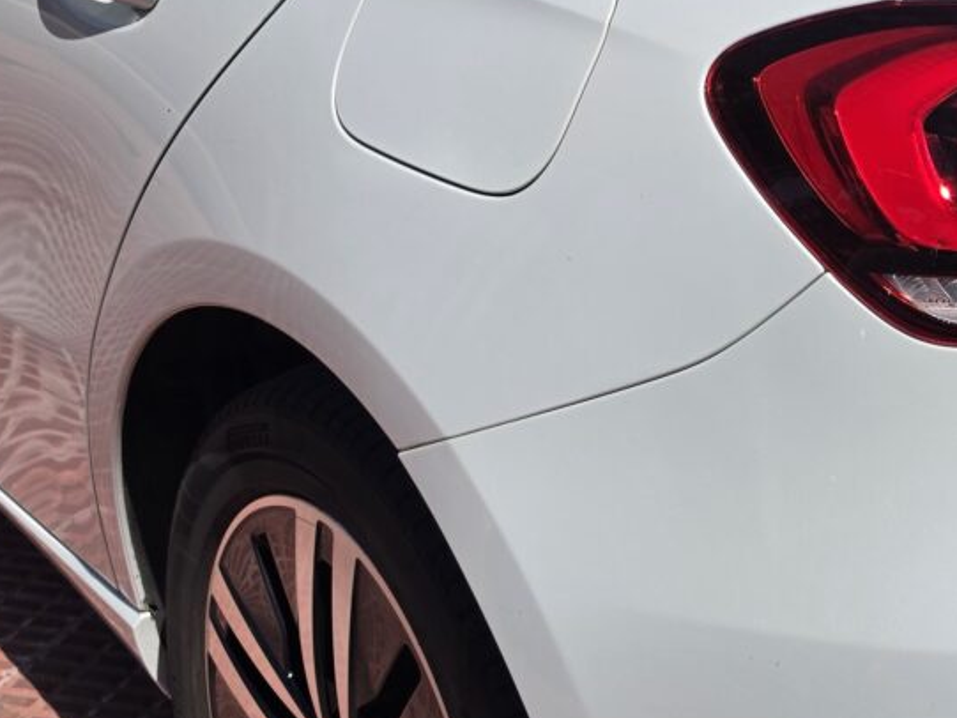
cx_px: 853
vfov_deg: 21.6
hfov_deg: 27.6
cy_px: 278
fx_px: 1880
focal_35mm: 68
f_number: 1.4
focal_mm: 6.5
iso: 40
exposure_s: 1/7939
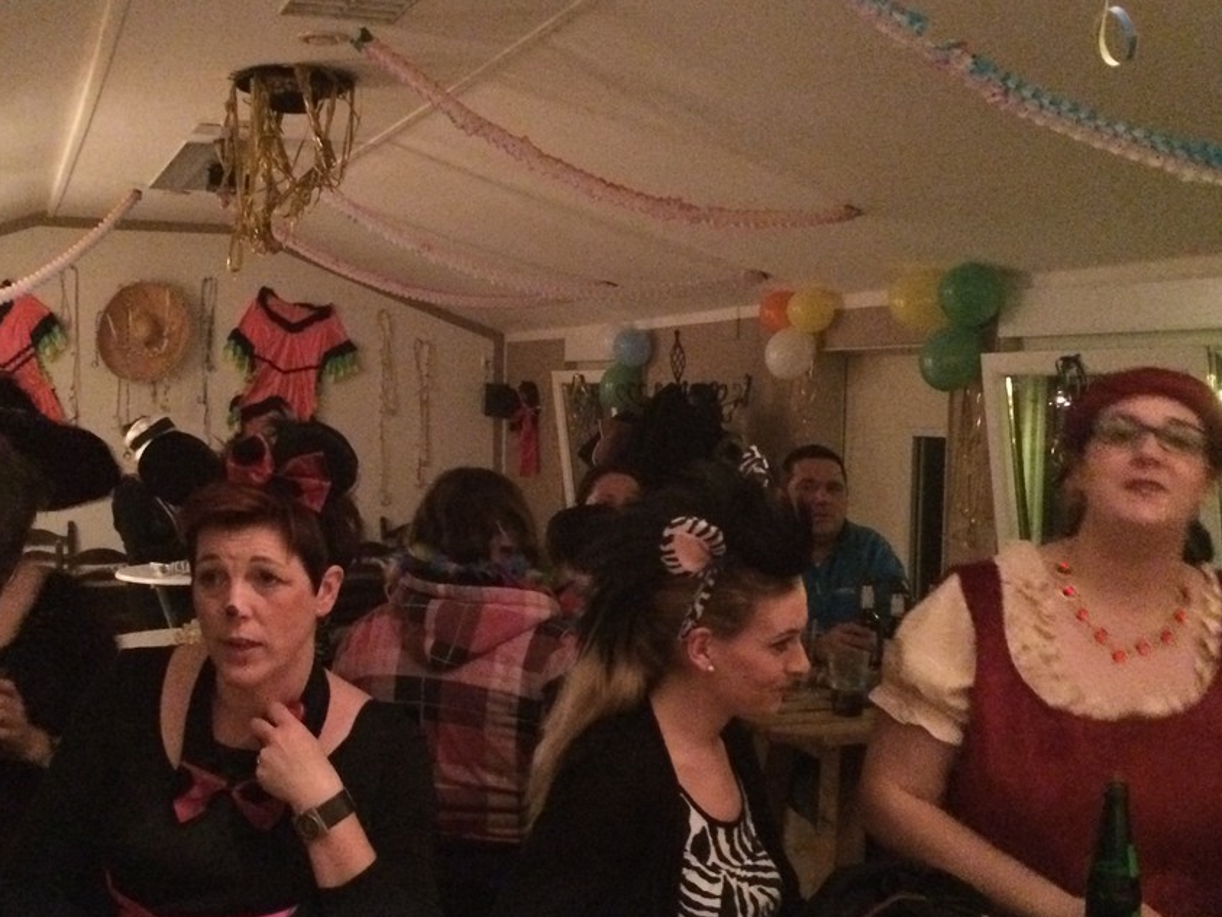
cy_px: 464
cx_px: 520
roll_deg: -0.3
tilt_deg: -1.3
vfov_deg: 32.9
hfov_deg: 42.8
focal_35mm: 44
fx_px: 1553
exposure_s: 1/17
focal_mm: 4.15
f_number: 2.2
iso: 2000
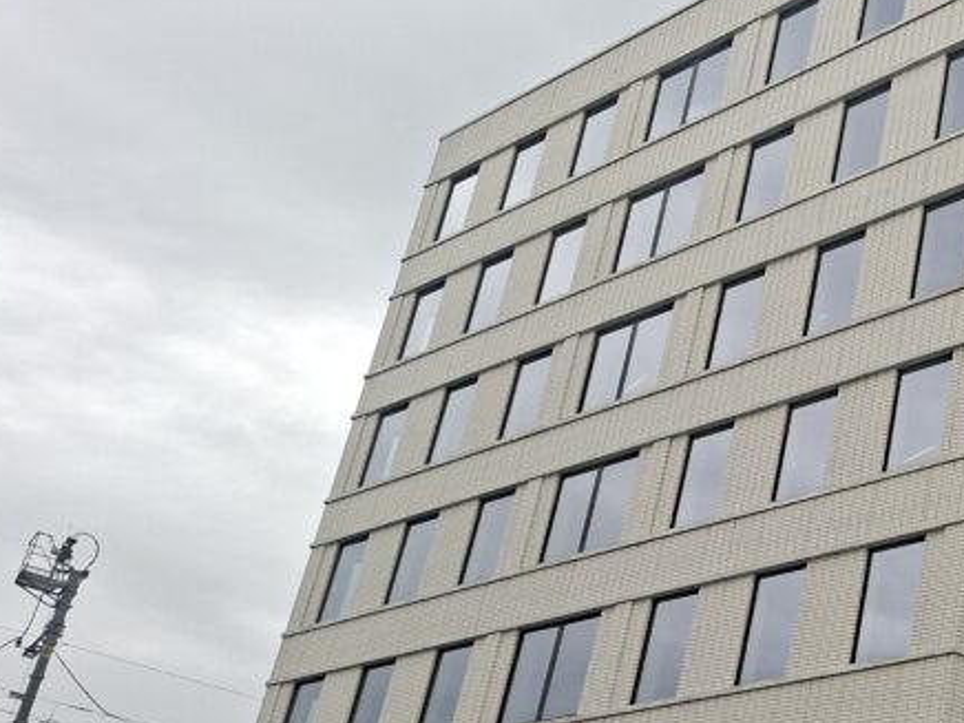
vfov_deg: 26.3
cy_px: 621
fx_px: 1504
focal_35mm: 54
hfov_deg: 30.8
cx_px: 1117
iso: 50
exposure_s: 1/433
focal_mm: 5.54
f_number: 1.8
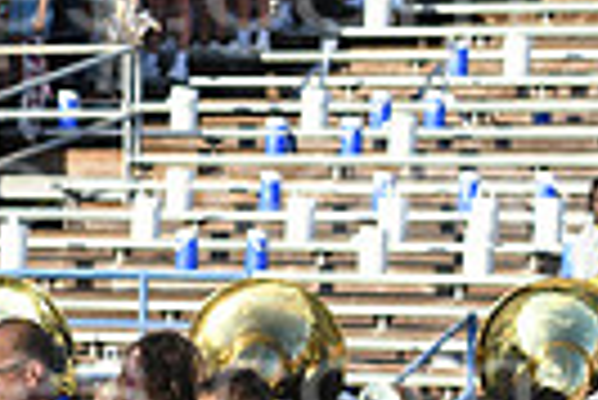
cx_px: -486
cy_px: 97
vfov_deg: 2.8
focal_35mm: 489
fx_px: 8135
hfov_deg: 4.2
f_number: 5.6
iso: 110
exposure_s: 1/500
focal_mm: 75
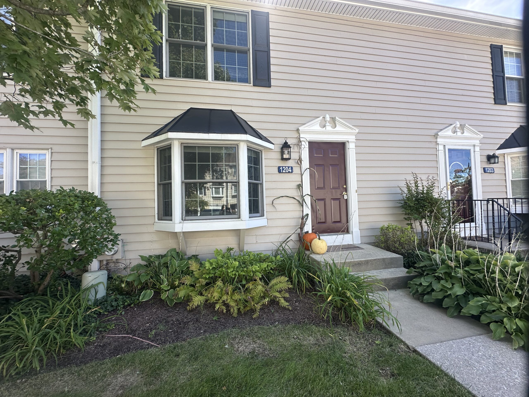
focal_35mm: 14
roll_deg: +2.6
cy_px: 198
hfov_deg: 102.1
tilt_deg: +2.3
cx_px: 264
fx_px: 214
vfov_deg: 85.7
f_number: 2.2
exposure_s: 1/358
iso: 40
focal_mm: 2.22
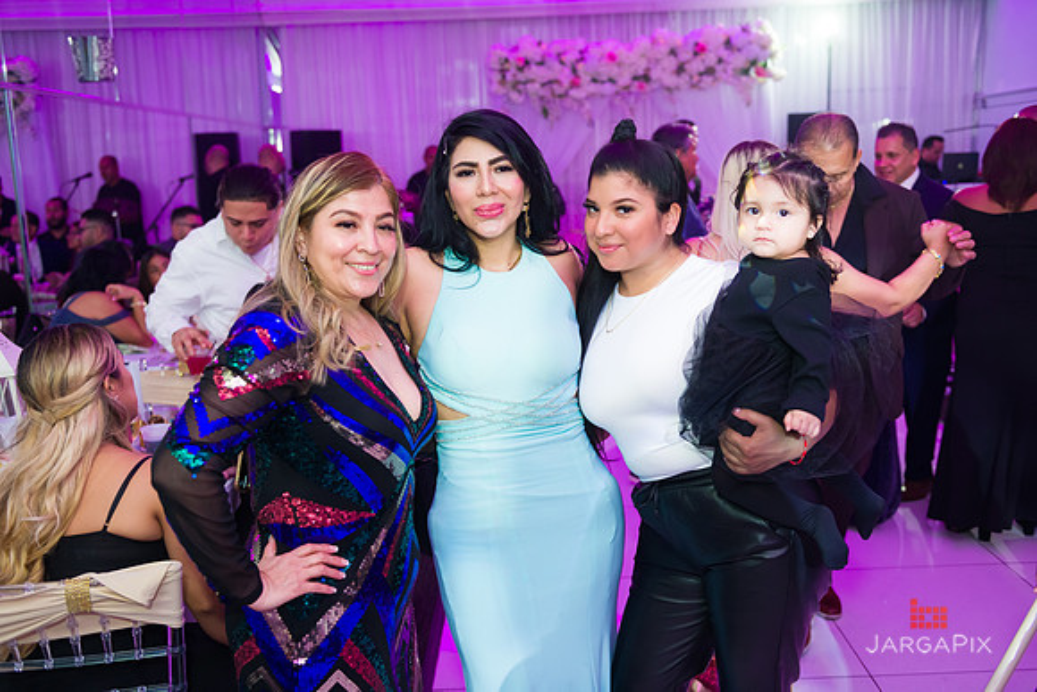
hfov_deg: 55.8
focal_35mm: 34
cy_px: 346
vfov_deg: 38.9
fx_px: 980
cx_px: 518
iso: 800
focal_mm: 34
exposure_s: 1/125
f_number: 3.2
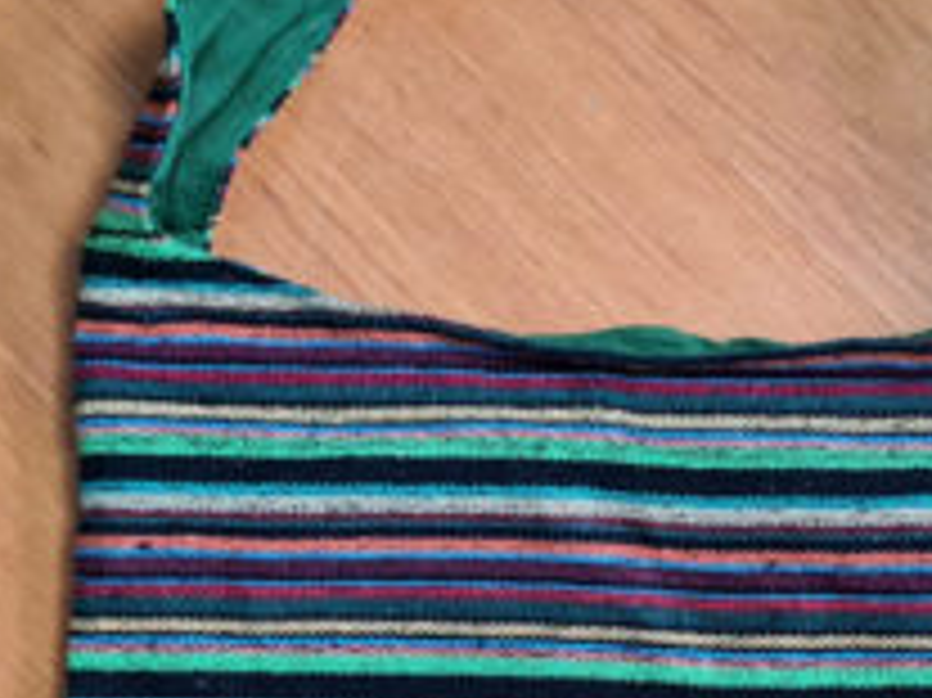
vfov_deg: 16.7
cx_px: 689
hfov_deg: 22.1
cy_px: 547
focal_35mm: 88
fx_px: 2368
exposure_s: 1/120
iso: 320
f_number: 1.8
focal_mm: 5.4
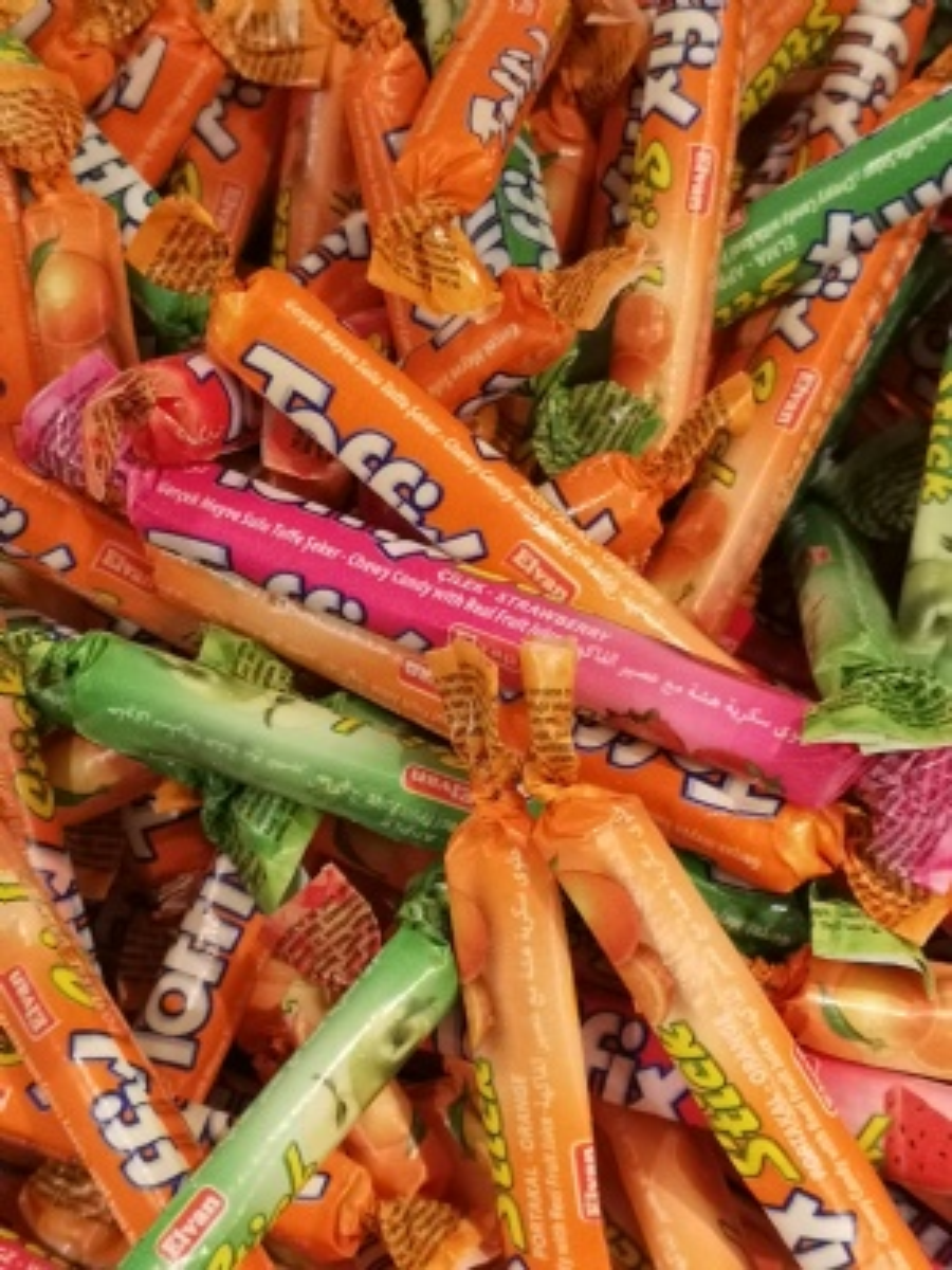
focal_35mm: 76
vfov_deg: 25.7
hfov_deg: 19.4
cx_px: 476
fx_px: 2787
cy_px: 635
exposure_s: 1/50
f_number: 1.8
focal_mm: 3.95
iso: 160
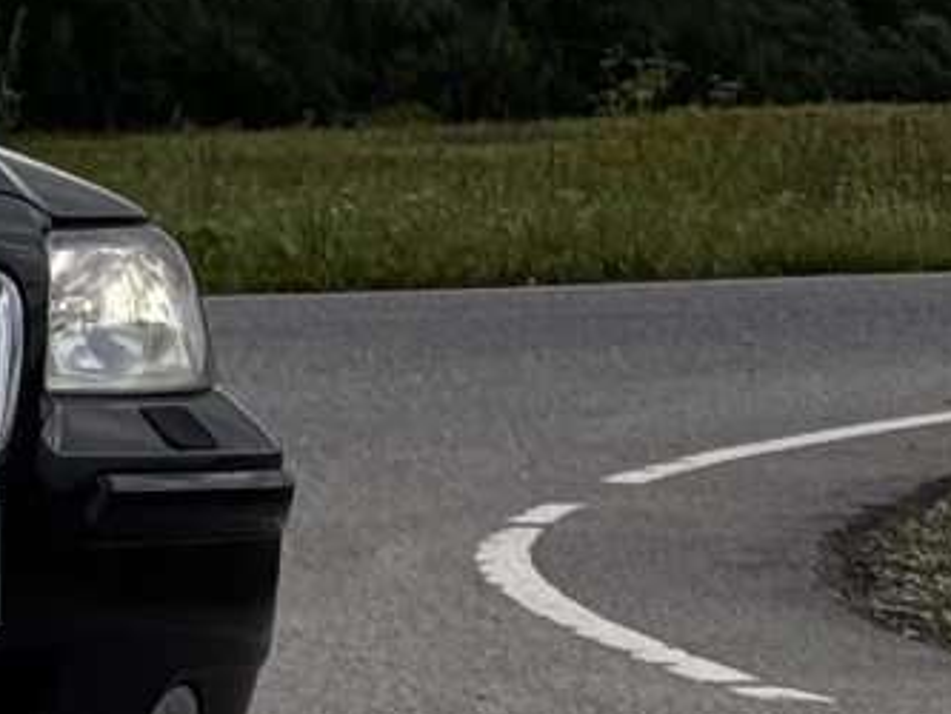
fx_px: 7613
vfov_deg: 5.3
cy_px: -111
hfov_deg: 6.7
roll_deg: +1.4
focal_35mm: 277
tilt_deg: +0.3
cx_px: -1502
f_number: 1.78
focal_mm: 6.76
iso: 64
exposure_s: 1/2513
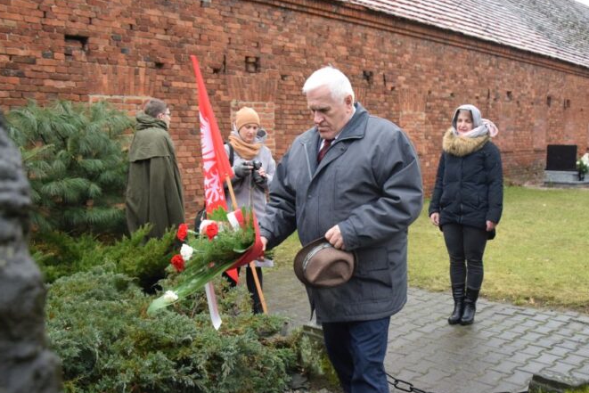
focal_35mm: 37
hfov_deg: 52.3
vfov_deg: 36.3
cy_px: 203
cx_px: 321
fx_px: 599
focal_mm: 21
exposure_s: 1/500
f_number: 3.8
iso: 1800
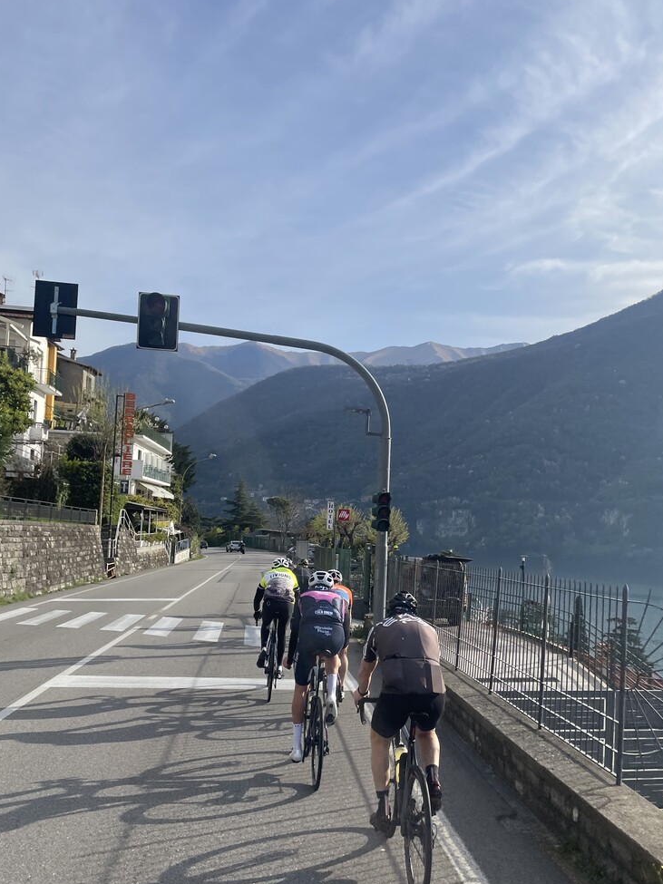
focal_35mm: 32
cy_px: 496
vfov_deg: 56.7
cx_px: 388
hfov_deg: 44.0
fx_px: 817
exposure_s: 1/3861
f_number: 1.6
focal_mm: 4.2
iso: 32
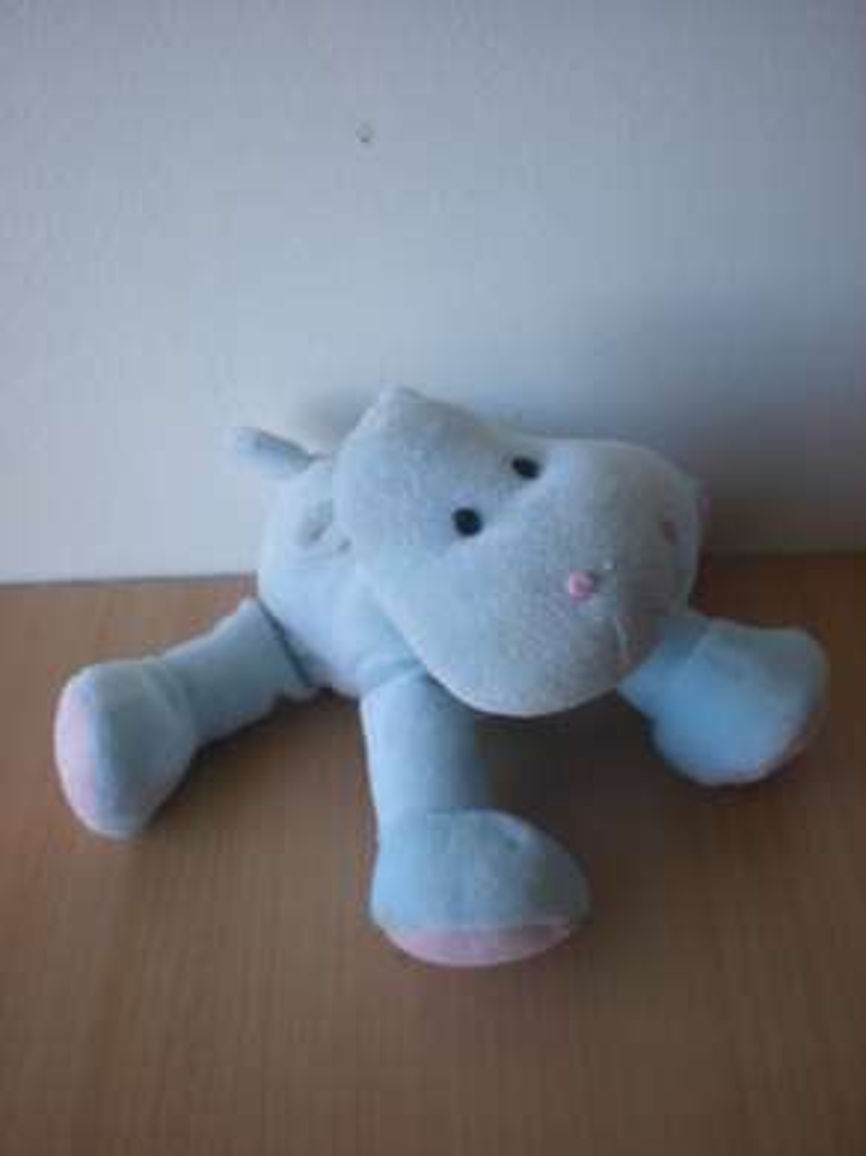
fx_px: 1269
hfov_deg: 37.7
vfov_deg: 49.0
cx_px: 433
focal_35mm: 38
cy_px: 578
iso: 78
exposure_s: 1/59.8
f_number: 3.1
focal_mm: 6.3
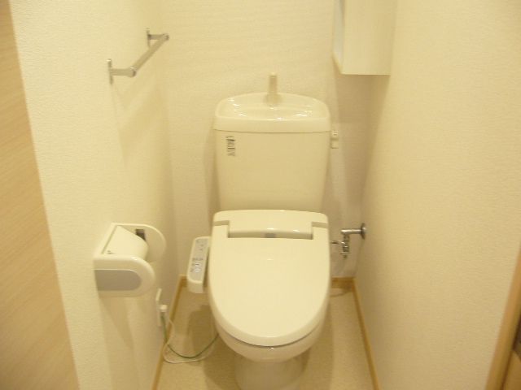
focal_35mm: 35
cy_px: 195
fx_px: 527
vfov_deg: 40.7
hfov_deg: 52.6
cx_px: 260
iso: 100
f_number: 2.8
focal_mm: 5.8
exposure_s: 1/8
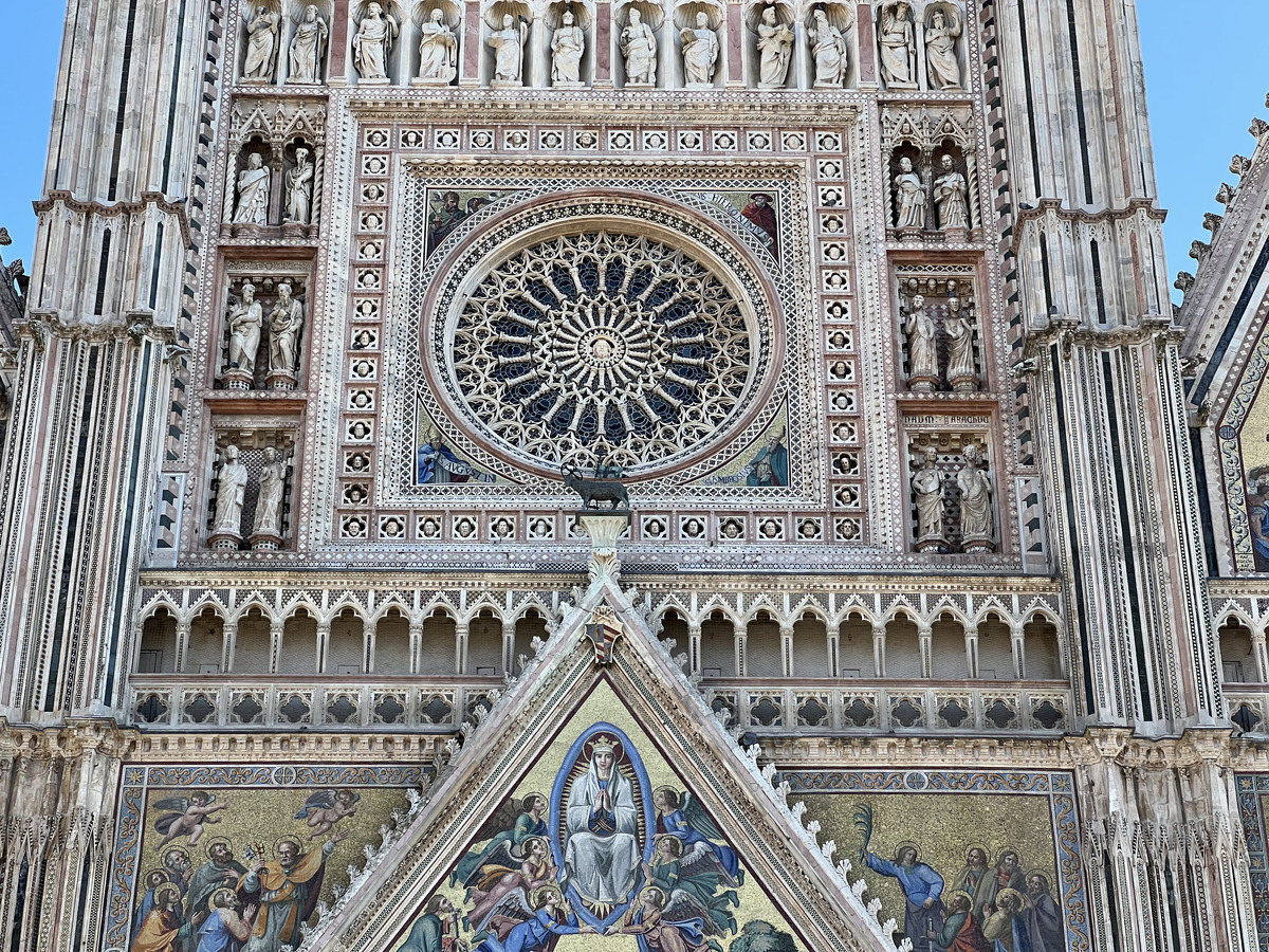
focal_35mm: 77
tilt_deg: +32.8
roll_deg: +0.4
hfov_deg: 25.3
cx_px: 634
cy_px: 476
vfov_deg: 19.1
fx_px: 2823
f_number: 2.8
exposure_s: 1/238
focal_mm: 9
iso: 32
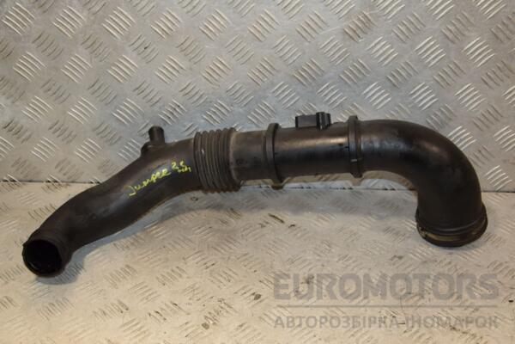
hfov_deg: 38.9
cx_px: 258
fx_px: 730
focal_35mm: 51
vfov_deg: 26.5
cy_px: 172
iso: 800
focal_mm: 34
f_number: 5.6
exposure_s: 1/200
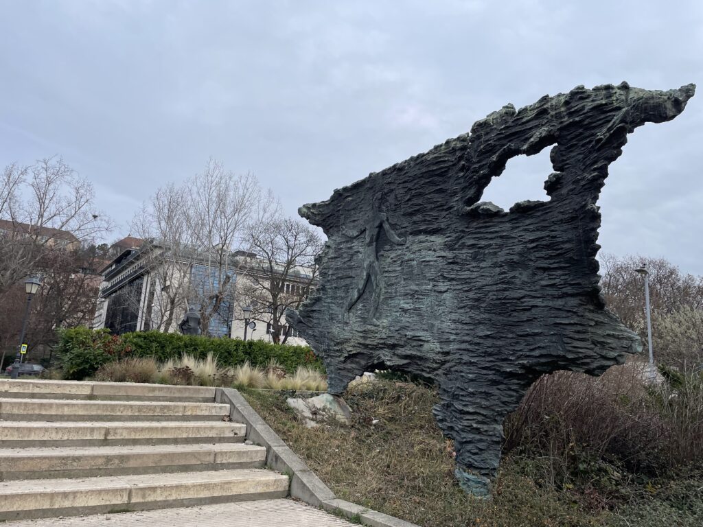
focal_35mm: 26
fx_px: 528
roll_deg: -1.4
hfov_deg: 67.3
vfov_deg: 53.1
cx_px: 352
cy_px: 264
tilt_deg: +15.4
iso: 32
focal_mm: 4.2
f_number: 1.6
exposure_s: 1/1171
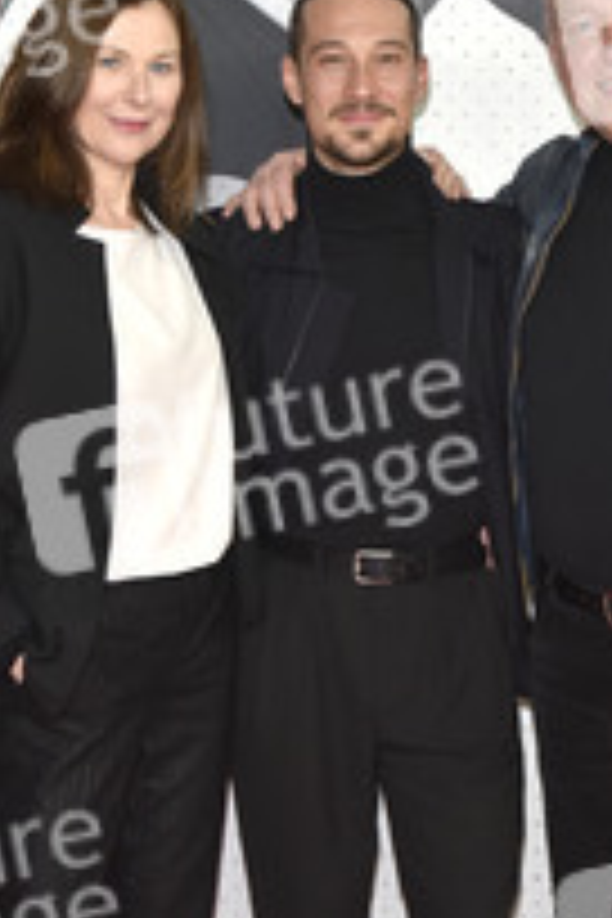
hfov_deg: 14.5
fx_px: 2397
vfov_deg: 21.5
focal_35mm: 94
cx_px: 378
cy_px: 693
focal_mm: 48
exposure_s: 1/250
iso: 2000
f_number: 9
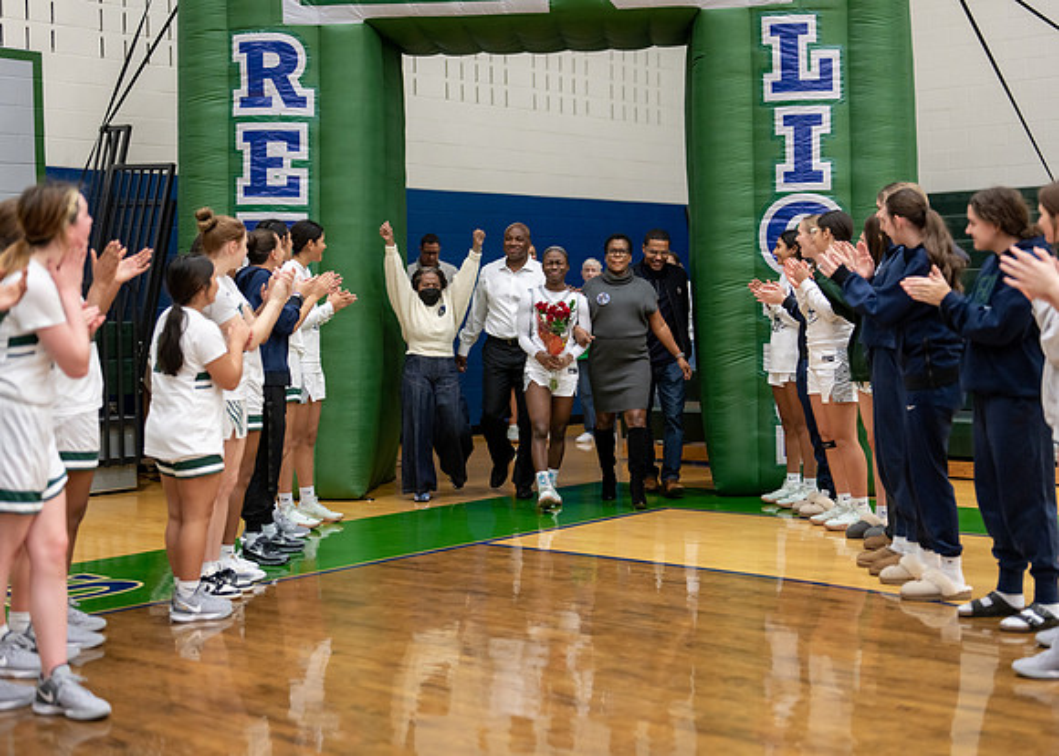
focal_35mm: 54
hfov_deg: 36.4
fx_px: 1612
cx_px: 530
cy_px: 378
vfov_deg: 26.4
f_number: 1.2
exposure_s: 1/640
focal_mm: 50
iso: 800
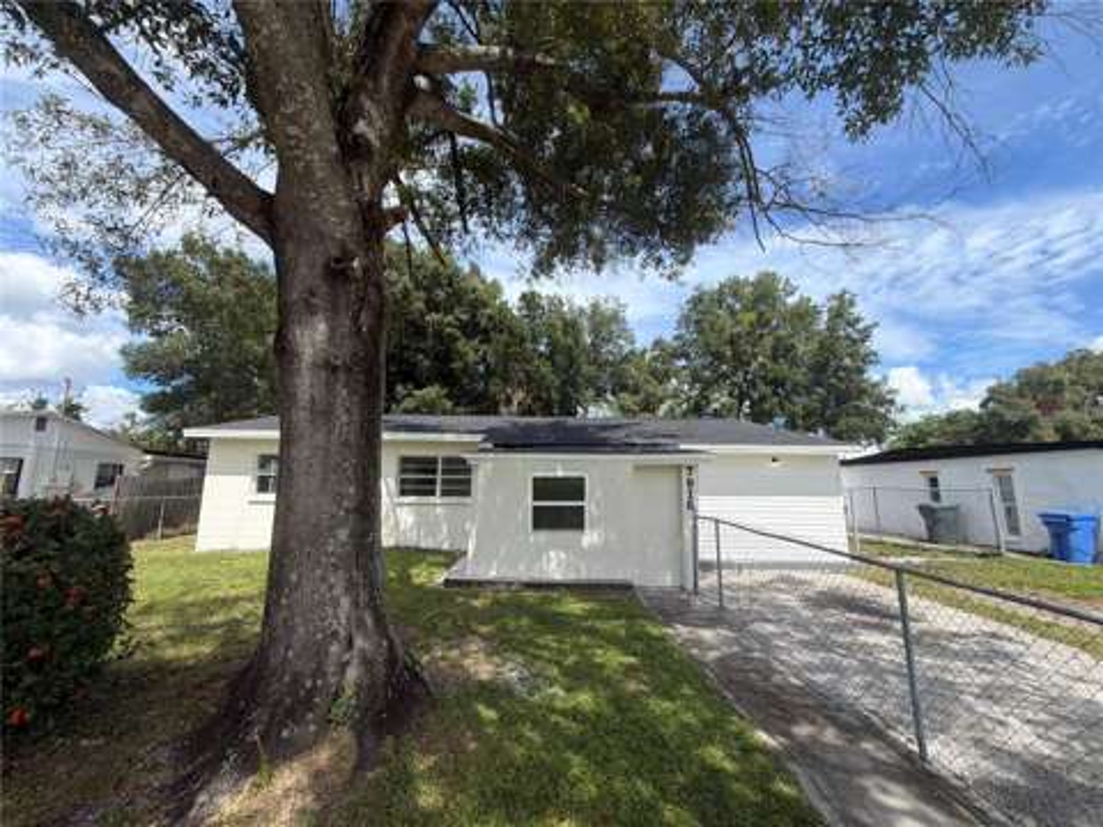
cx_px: 552
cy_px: 414
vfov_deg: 85.7
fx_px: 446
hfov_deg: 102.1
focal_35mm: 14
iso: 25
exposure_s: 1/770
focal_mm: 2.22
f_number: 2.2
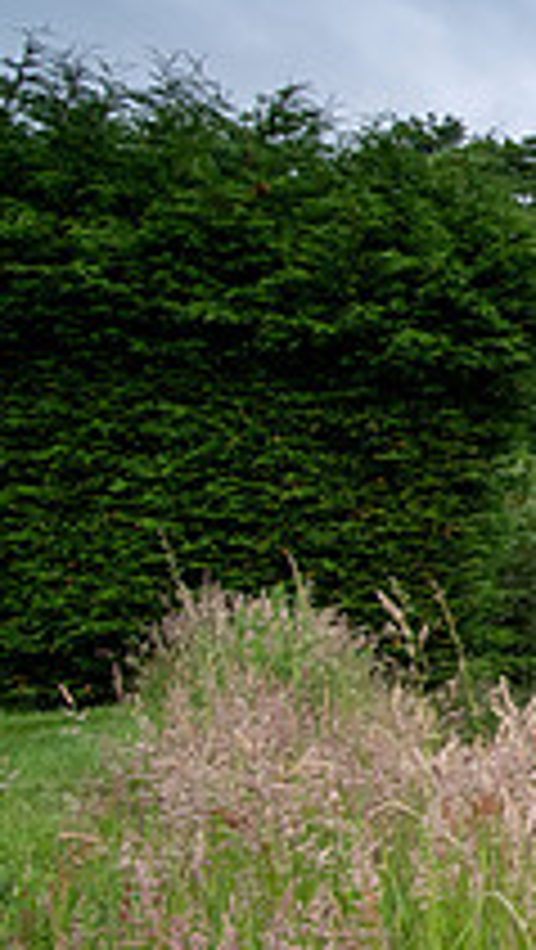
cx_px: 1288
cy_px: 525
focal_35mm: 46
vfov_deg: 44.5
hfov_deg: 15.0
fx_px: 1160
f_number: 8
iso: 400
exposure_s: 1/400
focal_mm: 16
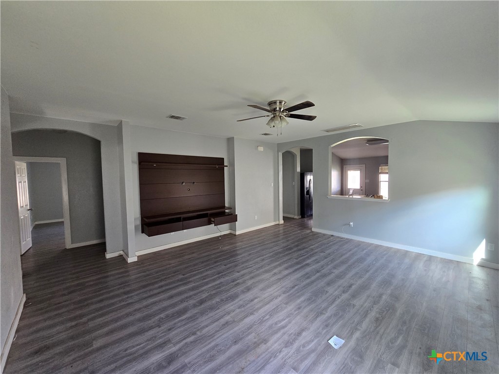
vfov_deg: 89.9
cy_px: 187
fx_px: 187
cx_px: 250
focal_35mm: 13
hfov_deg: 106.2
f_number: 2.2
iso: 250
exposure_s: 1/60
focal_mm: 2.2
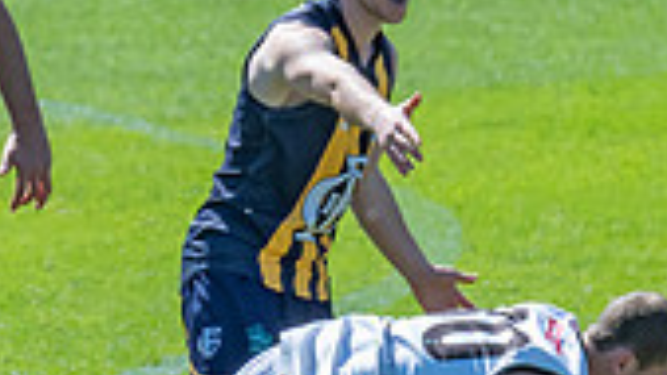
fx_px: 42281
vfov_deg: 0.5
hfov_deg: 0.9
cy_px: 293
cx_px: 599
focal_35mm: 2391
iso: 800
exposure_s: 1/1250
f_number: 11
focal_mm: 420
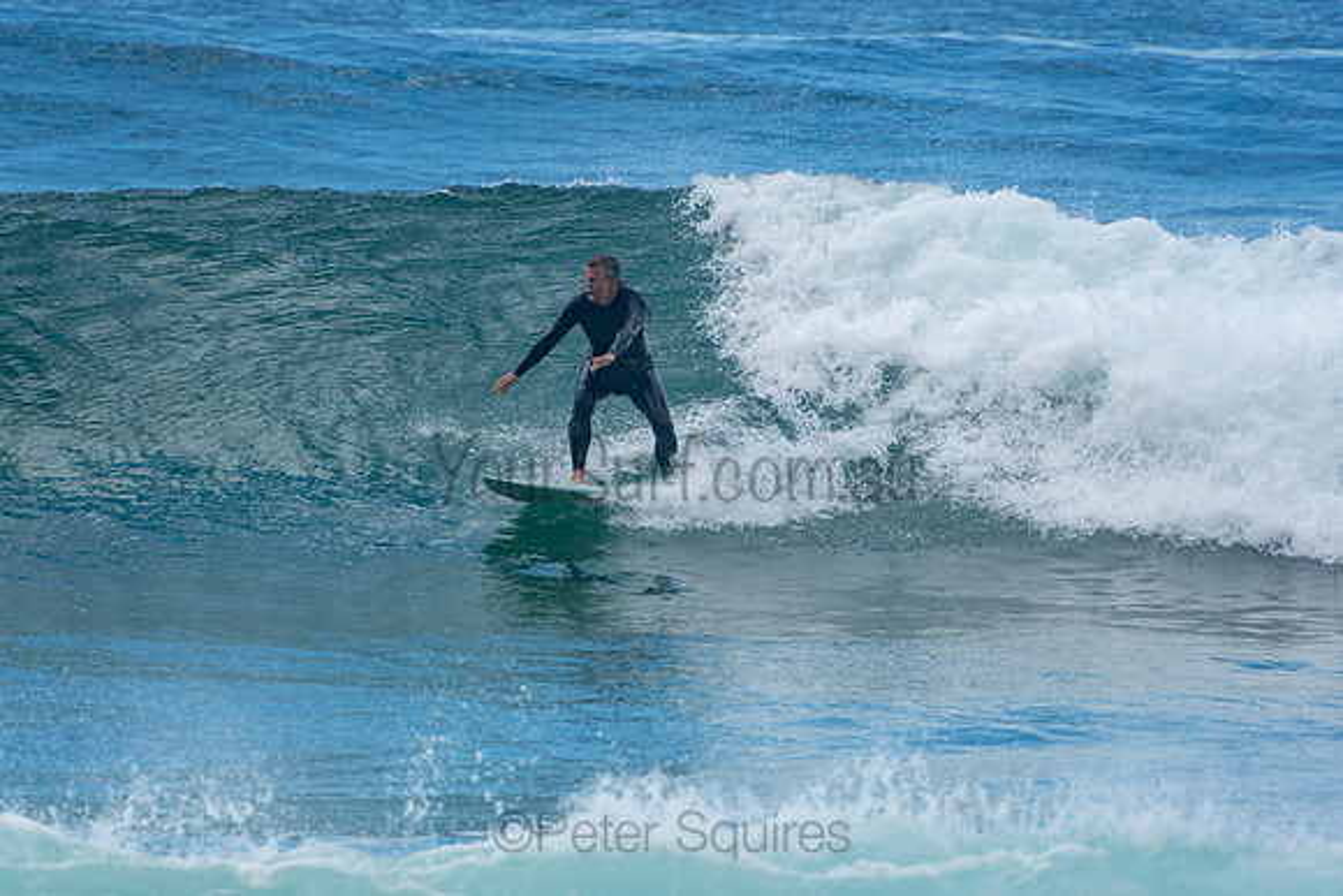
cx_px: 672
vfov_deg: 2.3
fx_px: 22388
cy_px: 448
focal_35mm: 600
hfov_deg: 3.4
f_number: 5.6
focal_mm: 400
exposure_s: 1/1250
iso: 250
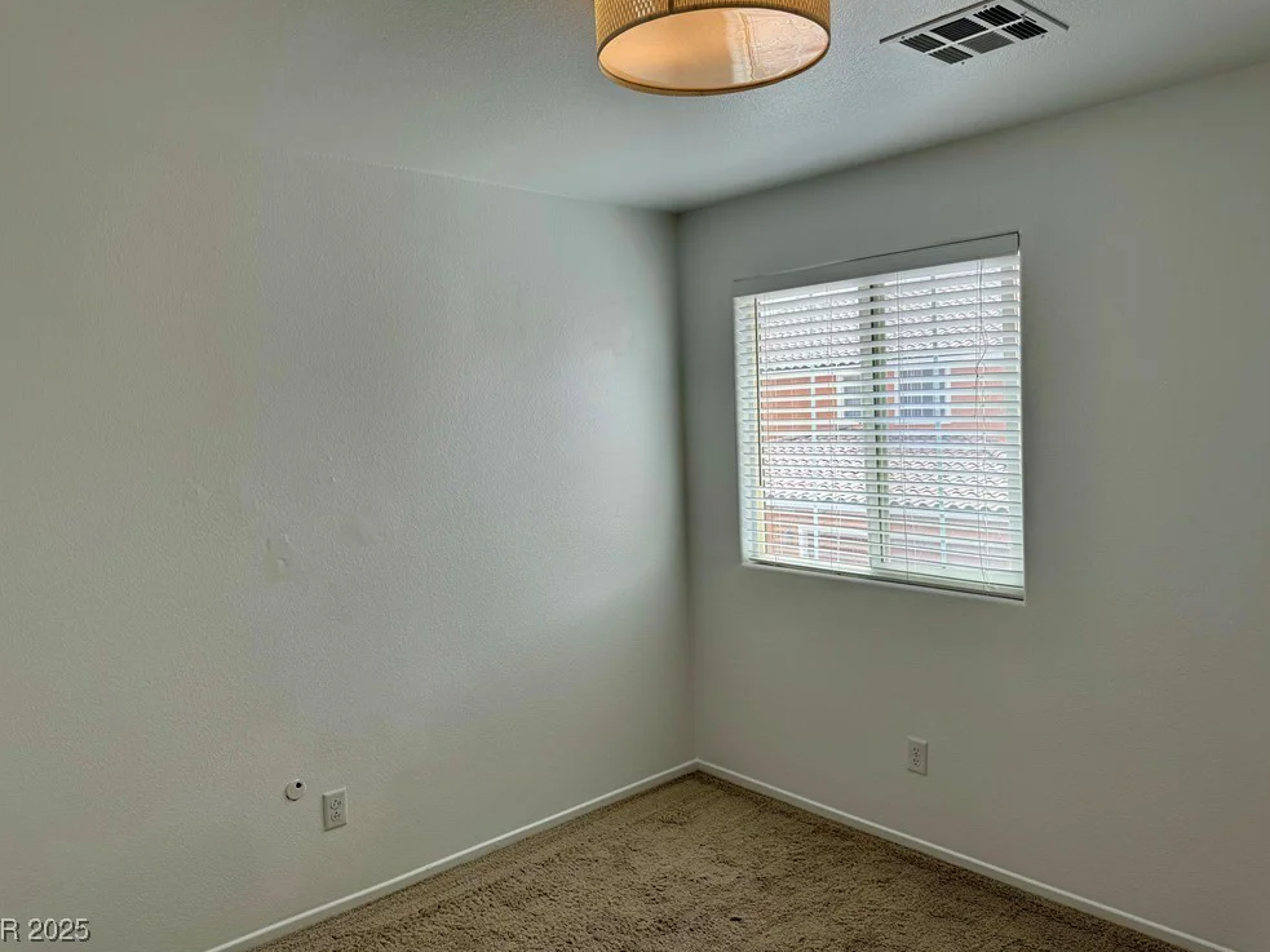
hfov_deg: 69.4
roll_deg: +1.6
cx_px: 620
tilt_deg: -5.4
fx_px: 917
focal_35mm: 25
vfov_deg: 54.9
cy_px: 462
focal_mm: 6.76
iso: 80
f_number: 1.78
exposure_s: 1/588
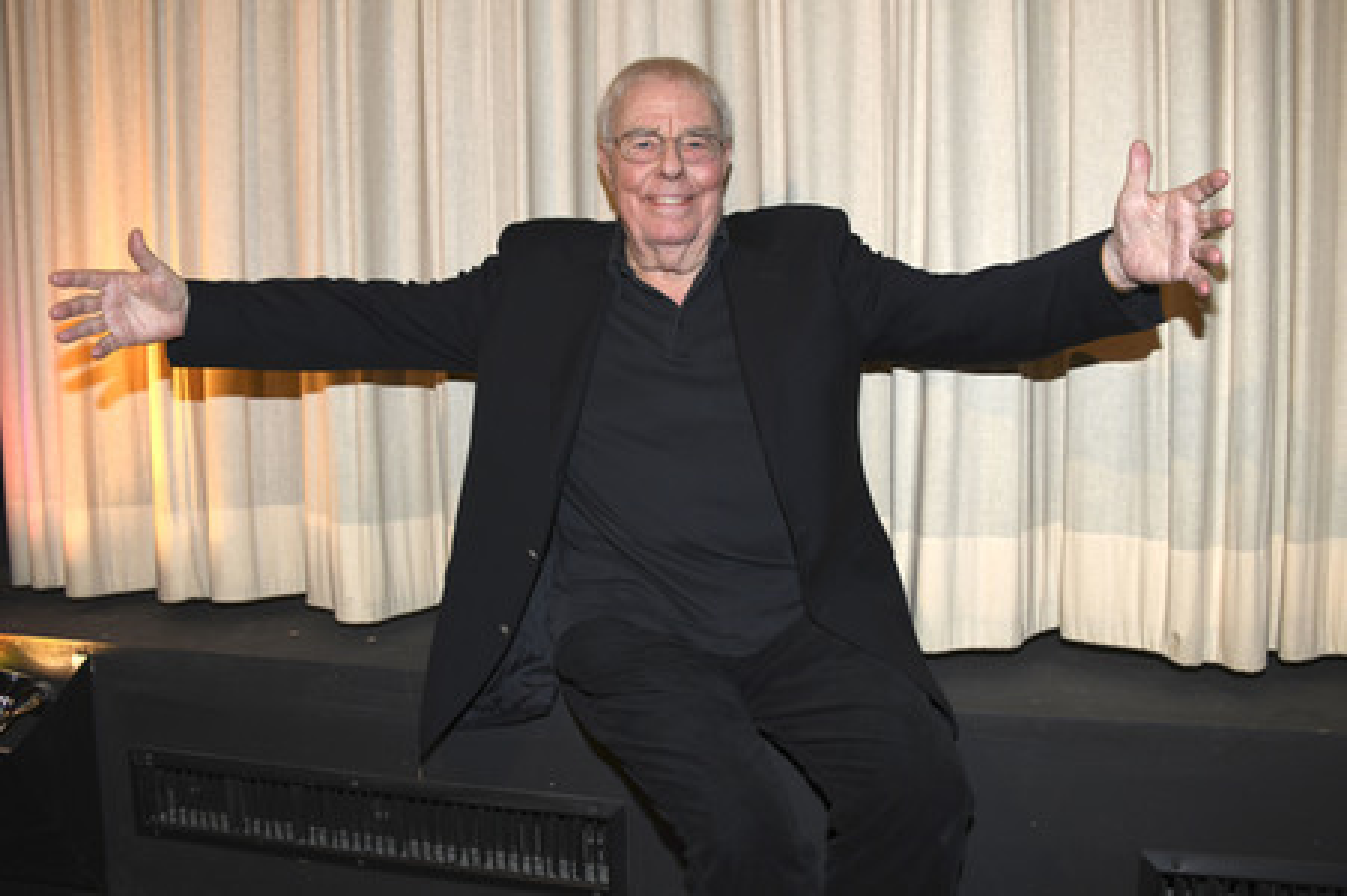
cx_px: 674
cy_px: 448
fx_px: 1047
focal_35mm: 28
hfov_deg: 65.5
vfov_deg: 46.3
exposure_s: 1/100
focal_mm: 28
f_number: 6.3
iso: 640
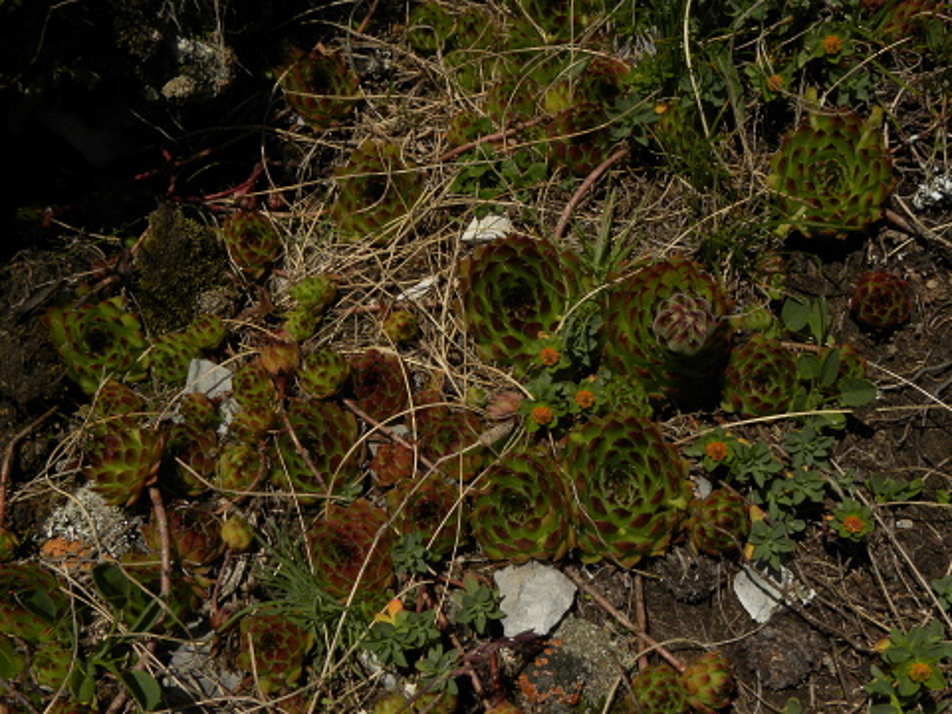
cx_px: 476
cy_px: 357
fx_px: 1265
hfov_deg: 41.2
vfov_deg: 31.5
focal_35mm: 46
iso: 100
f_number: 8
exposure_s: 1/640
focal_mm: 8.2
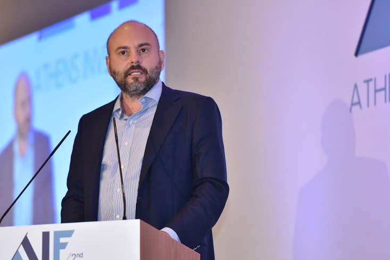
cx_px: 181
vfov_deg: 6.2
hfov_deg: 9.3
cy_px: 138
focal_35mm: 221
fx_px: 2394
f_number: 2.8
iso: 1600
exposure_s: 1/125
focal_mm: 200
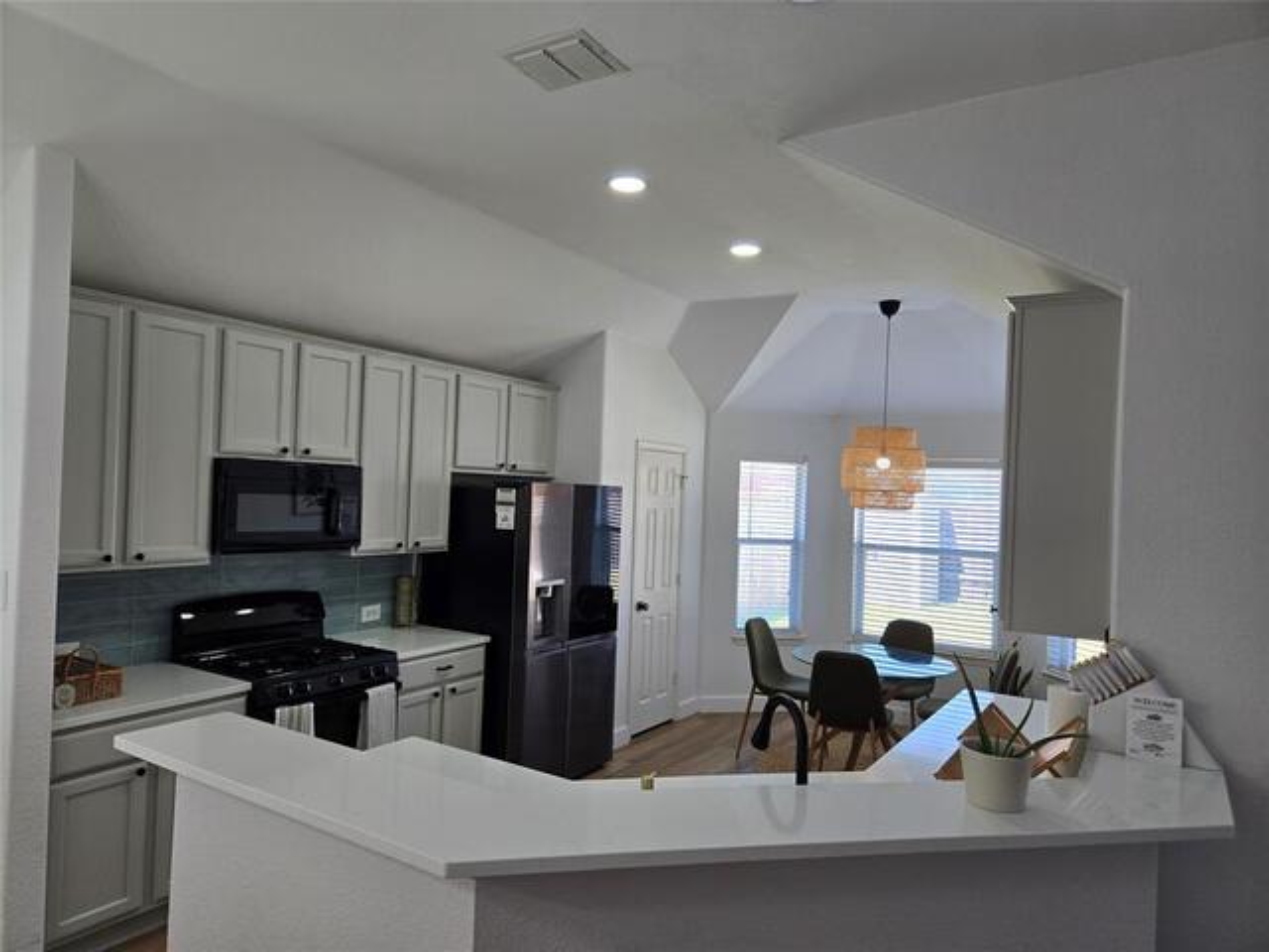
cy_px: 476
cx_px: 634
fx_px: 843
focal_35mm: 23
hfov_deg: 73.9
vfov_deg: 58.9
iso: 64
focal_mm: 5.4
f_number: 1.8
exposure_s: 1/120
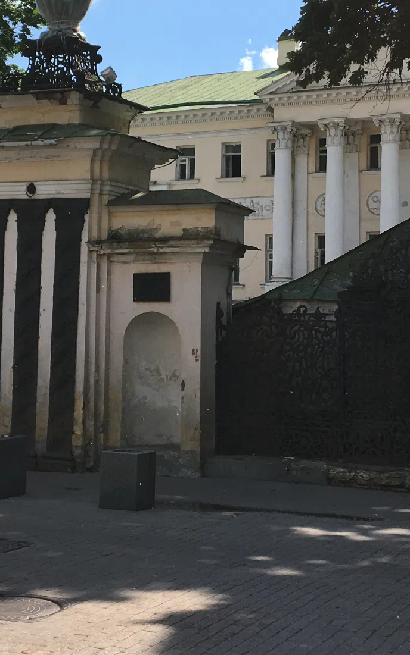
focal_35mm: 67
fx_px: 1198
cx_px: 163
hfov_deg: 19.4
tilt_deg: +7.3
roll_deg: +0.2
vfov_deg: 30.5
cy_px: 257
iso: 25
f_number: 2.2
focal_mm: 4.15
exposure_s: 1/1282
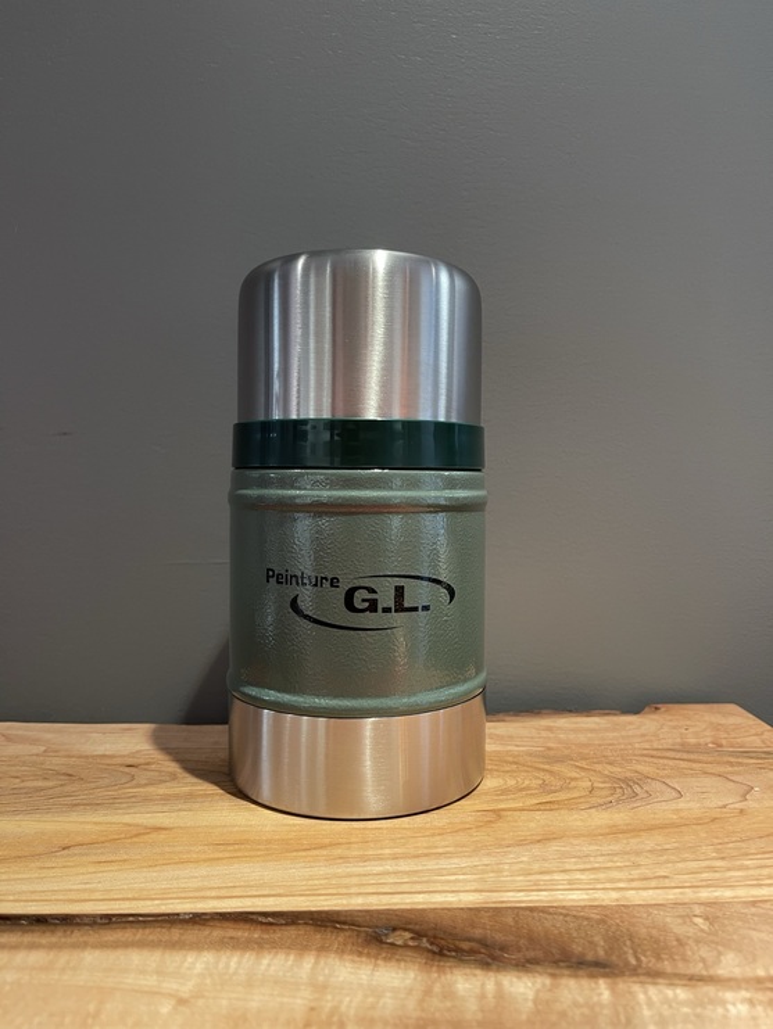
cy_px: 514
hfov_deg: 53.1
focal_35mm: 26
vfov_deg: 67.3
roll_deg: +1.0
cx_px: 386
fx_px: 774
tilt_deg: -2.2
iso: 250
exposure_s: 1/60
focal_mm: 5.1
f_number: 1.6
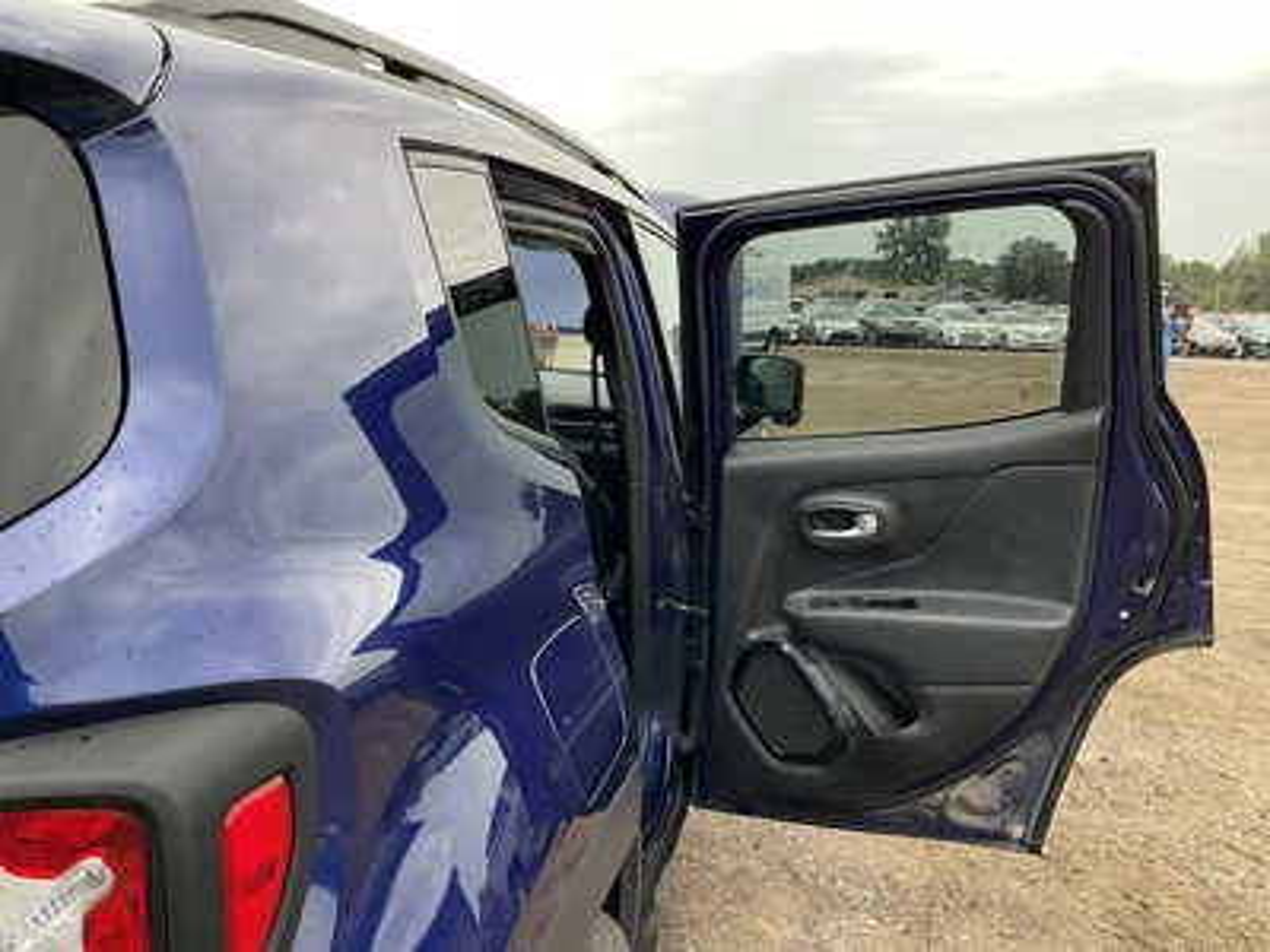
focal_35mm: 29
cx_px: 635
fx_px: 1064
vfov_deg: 48.2
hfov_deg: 61.7
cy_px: 476
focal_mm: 3
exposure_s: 1/122
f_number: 1.8
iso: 25
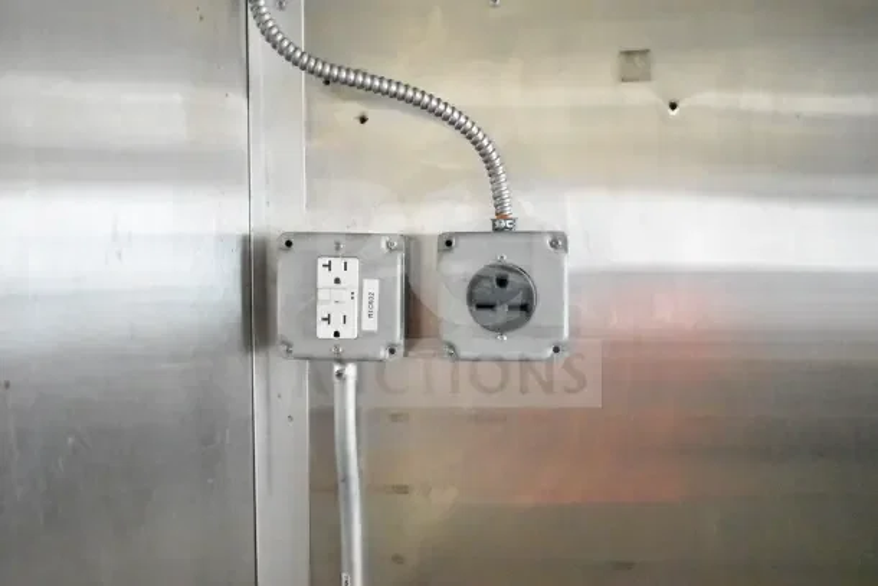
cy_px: 293
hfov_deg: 51.3
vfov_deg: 35.5
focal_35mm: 38
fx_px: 915
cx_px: 439
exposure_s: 1/25
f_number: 4
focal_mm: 25
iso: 25600
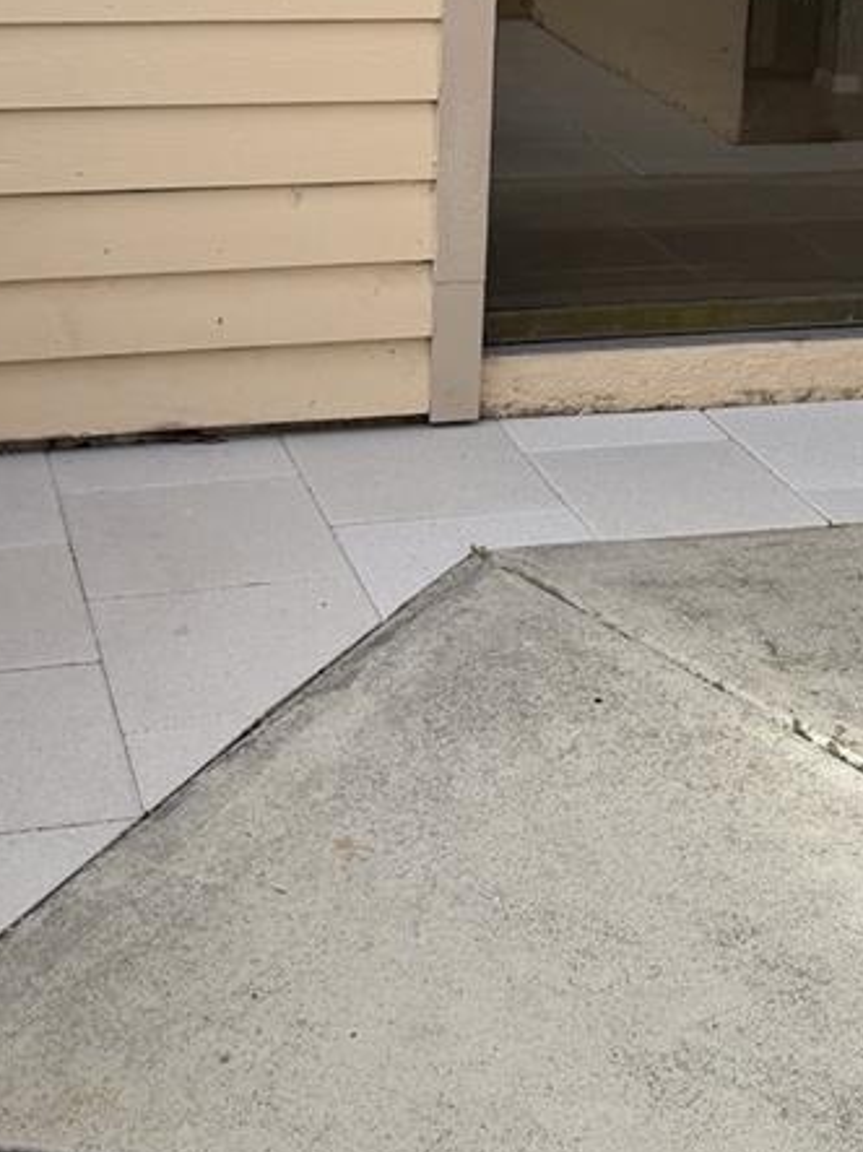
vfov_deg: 28.2
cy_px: 26
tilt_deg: -10.2
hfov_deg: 22.6
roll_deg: -2.4
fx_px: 2162
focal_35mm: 65
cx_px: 504
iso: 80
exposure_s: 1/2801
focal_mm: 6.76
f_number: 1.78
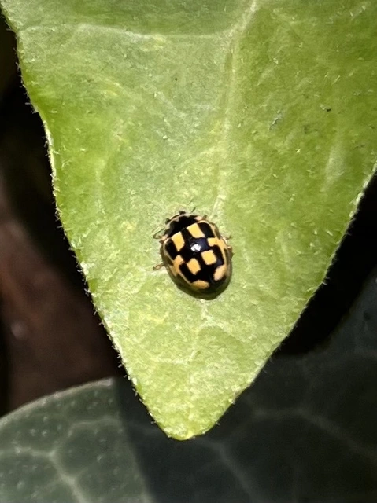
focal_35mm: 26
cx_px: 188
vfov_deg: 67.3
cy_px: 252
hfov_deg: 53.0
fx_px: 378
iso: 50
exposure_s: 1/983
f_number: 1.6
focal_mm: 5.1
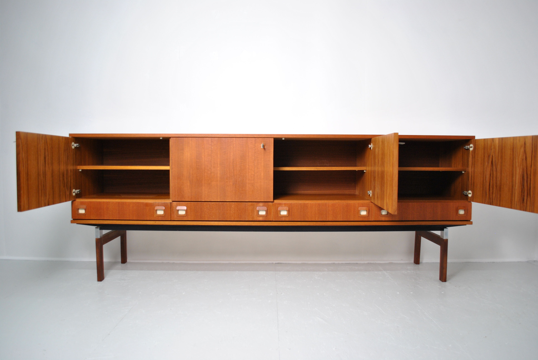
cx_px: 269
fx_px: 404
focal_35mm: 27
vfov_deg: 48.0
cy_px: 180
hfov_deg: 67.3
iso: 360
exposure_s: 1/30
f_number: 3.5
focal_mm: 18
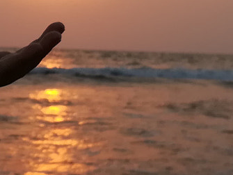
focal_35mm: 124
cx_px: 39
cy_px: 6
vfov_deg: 11.9
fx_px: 836
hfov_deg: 15.7
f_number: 2.2
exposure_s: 1/646
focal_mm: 3.83
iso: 50
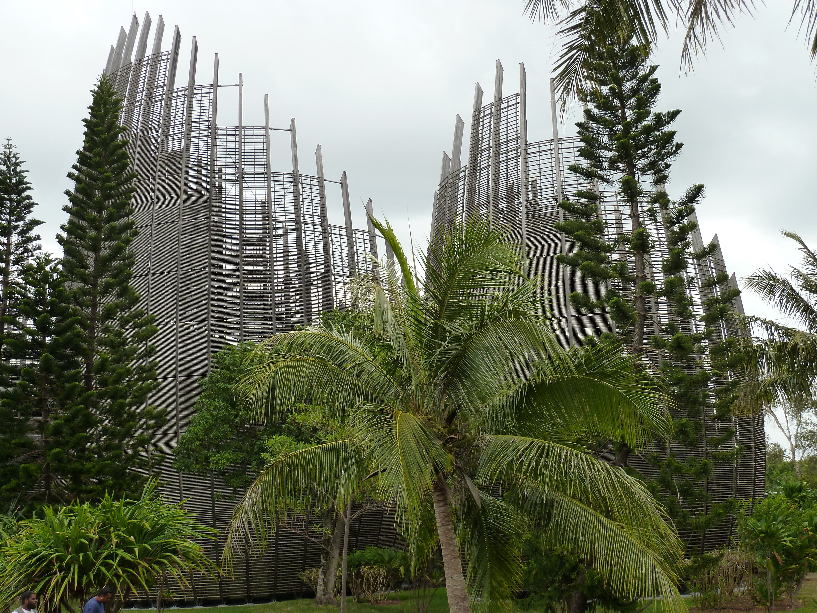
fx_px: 944
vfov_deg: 36.0
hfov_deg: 46.8
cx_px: 408
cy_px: 306
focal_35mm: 40
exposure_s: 1/100
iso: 125
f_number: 4
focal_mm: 6.5
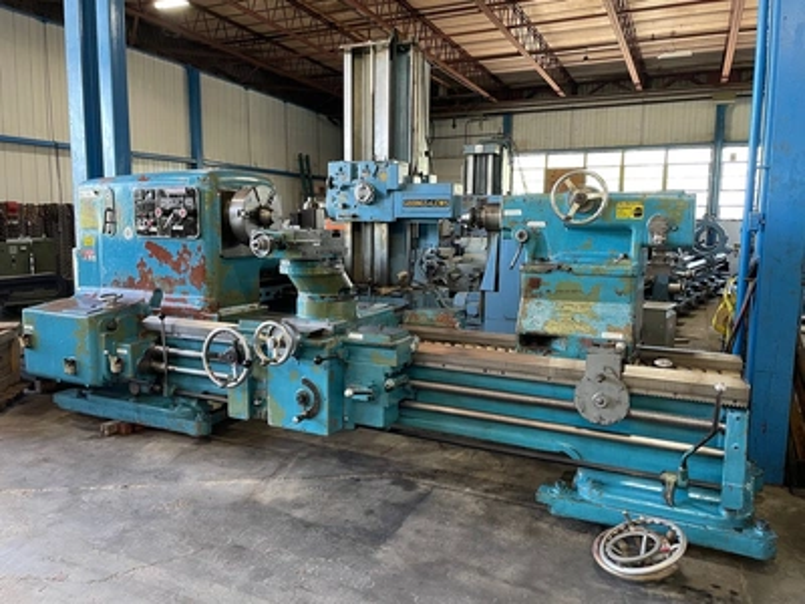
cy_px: 302
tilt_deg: -6.2
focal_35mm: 26
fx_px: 605
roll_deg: -0.4
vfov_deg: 53.1
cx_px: 402
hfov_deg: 67.3
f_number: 1.6
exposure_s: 1/60
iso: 160
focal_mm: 4.2
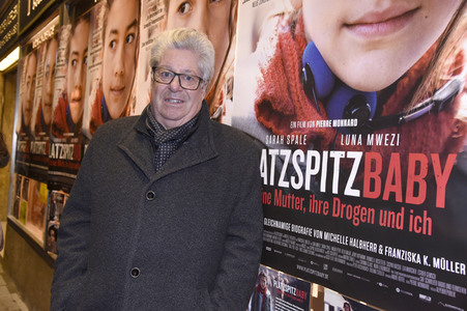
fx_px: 454
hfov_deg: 54.5
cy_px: 156
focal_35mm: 35
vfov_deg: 37.8
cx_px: 234
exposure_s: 1/80
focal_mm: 35
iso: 2500
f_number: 6.3
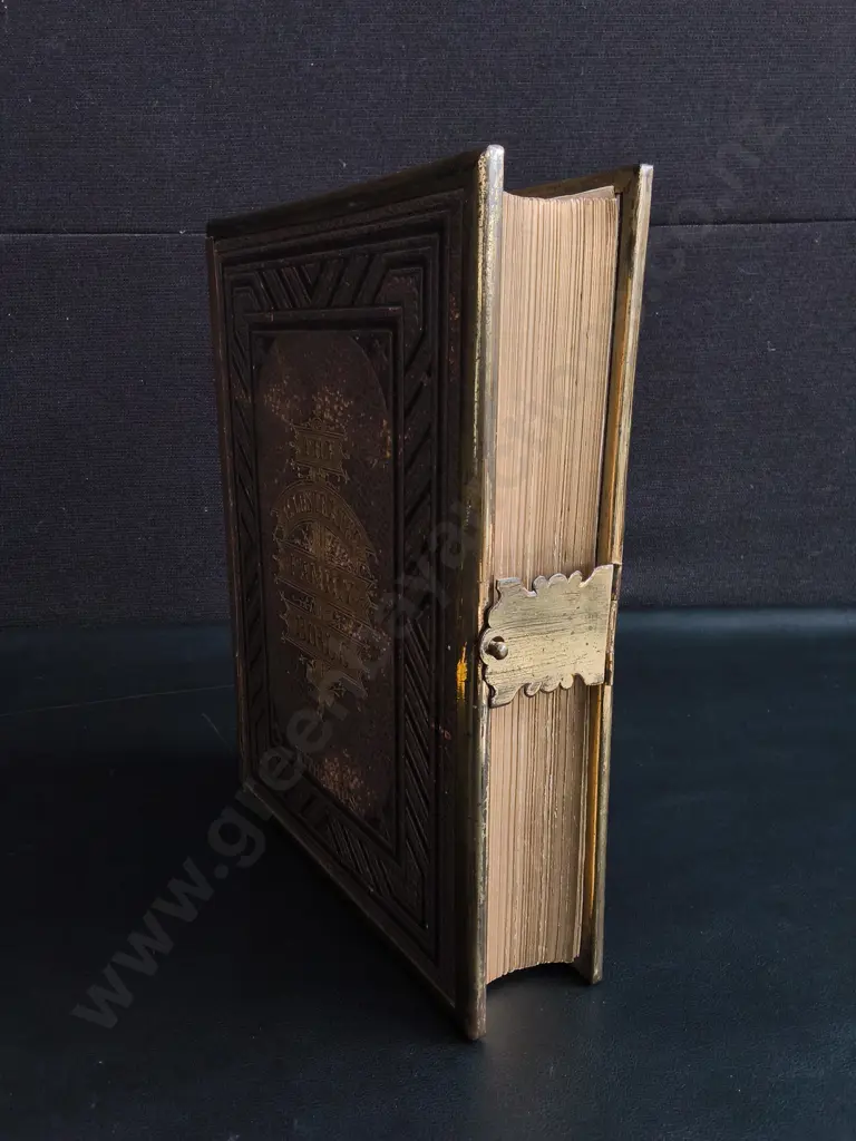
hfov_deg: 51.4
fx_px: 890
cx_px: 428
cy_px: 570
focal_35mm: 27
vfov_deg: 65.3
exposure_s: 1/100
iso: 125
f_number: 2
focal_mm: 2.87
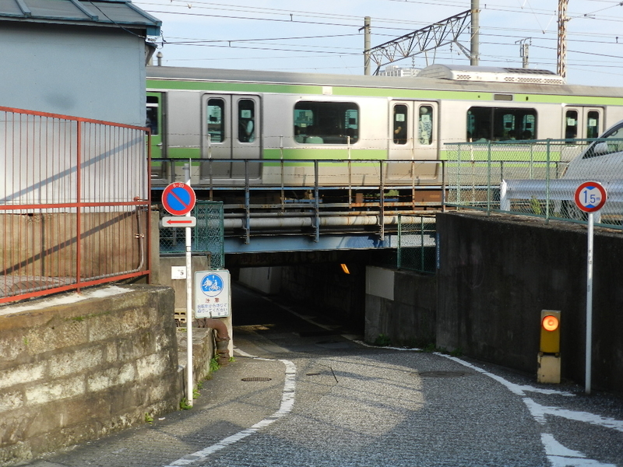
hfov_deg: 41.2
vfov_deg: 31.5
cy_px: 234
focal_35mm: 46
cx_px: 312
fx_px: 828
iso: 160
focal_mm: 8.1
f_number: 4.2
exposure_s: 1/640
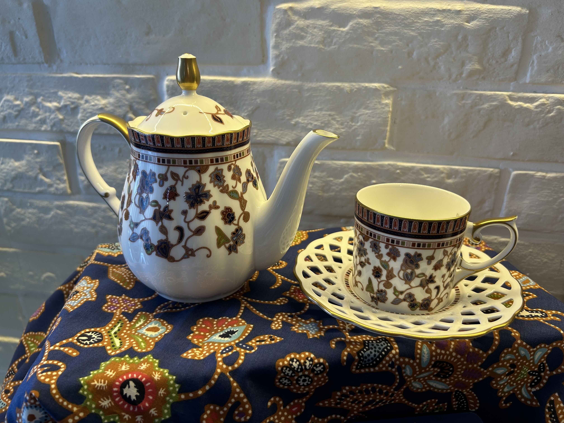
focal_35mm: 26
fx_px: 424
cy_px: 212
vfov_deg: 53.1
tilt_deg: -21.9
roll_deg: -0.9
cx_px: 282
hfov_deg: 67.3
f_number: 1.5
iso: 64
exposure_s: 1/100
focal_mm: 5.7
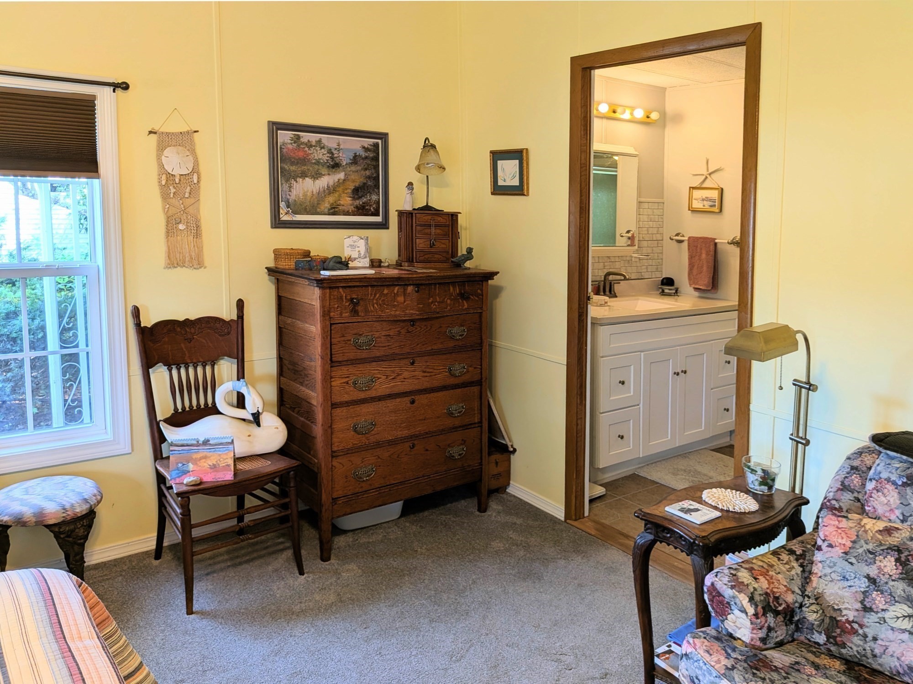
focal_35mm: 24
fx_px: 633
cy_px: 342
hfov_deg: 71.6
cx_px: 456
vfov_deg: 56.8
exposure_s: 1/60
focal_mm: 4.5
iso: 31
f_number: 1.7
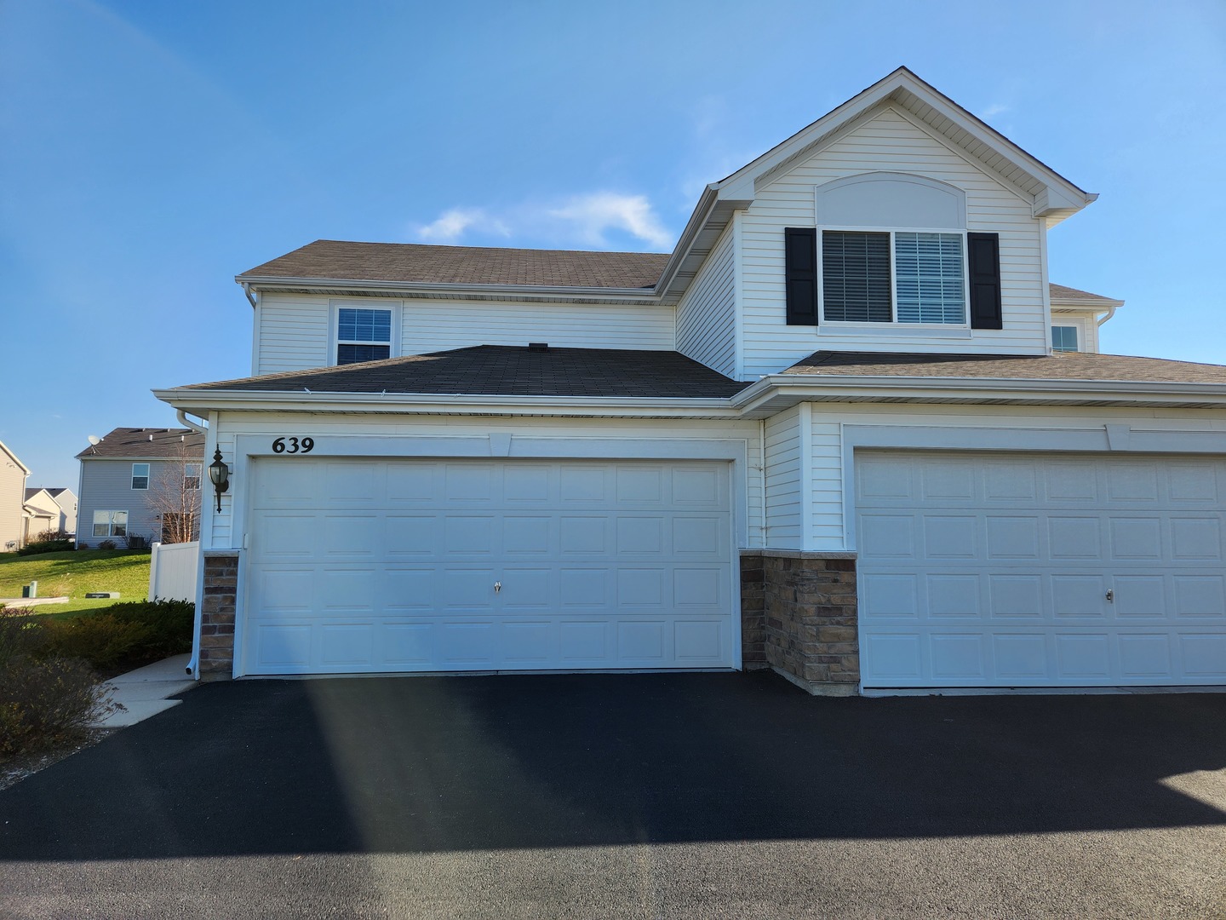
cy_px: 460
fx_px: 815
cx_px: 613
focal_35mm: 23
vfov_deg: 58.9
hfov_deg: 73.9
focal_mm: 5.4
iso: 20
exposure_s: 1/1429
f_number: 1.8
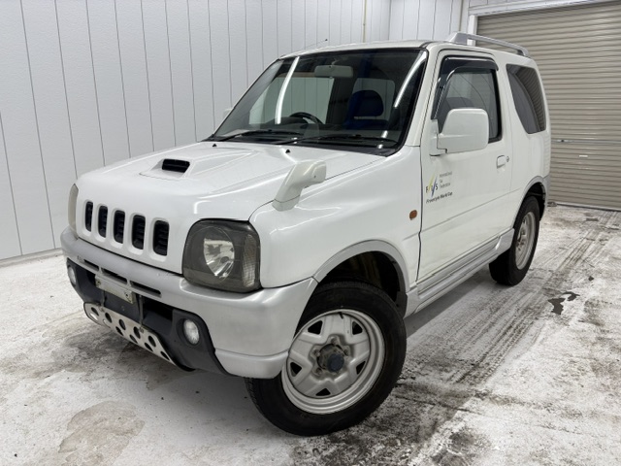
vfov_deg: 53.1
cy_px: 233
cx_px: 310
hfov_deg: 67.3
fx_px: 466
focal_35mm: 26
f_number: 1.6
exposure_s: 1/100
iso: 40
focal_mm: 5.96
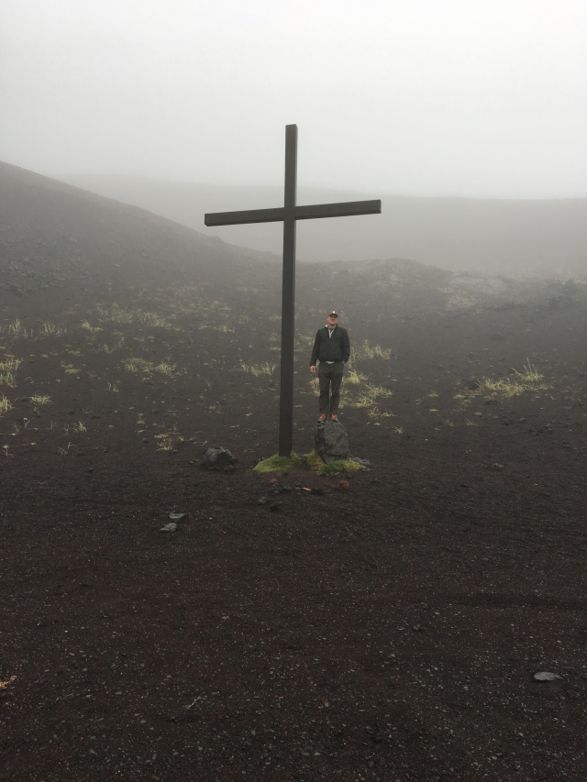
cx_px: 294
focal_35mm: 29
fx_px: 656
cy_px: 391
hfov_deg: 48.2
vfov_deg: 61.7
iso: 25
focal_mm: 4.15
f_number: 2.2
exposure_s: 1/170
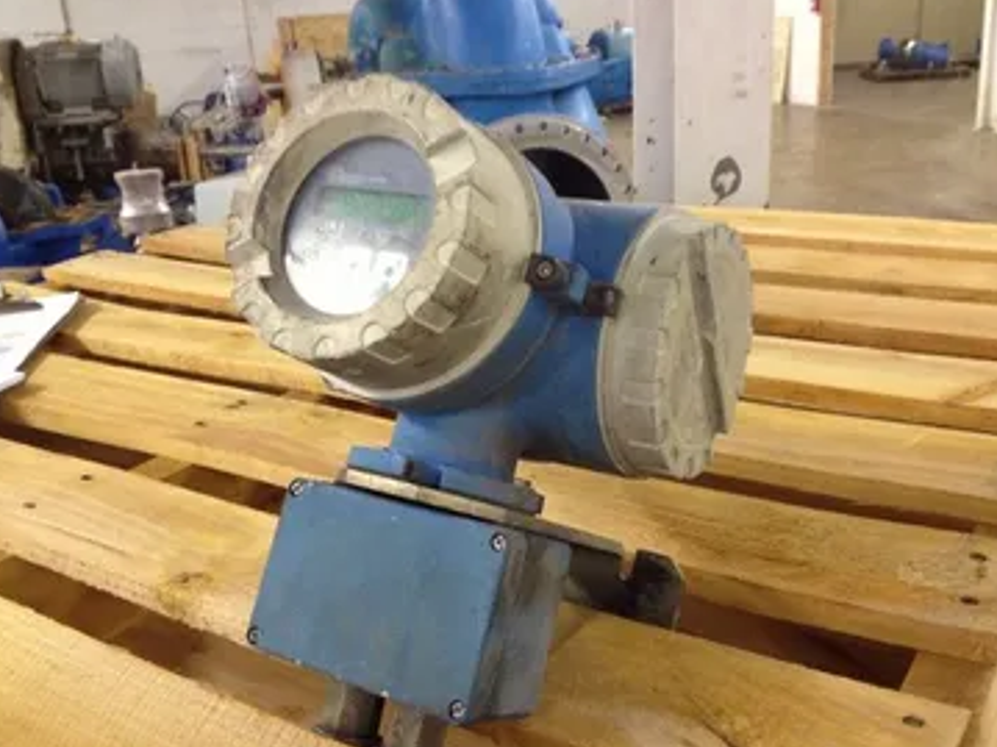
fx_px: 1123
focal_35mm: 39
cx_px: 525
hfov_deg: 47.9
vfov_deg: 36.8
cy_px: 389
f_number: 2.4
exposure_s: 1/20
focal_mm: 4.28
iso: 200
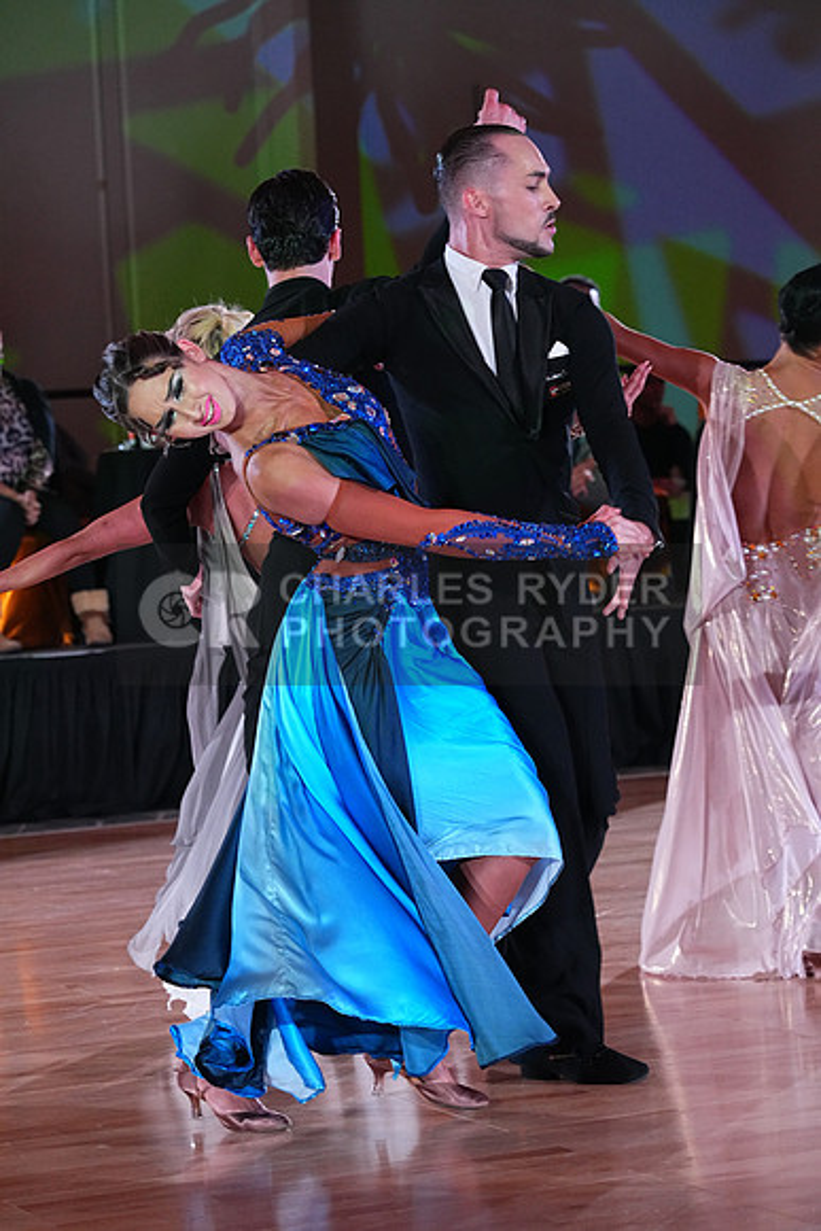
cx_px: 410
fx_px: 3589
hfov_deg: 13.0
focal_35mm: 105
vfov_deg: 19.5
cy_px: 616
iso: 5000
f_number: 5
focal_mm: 105
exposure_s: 1/400
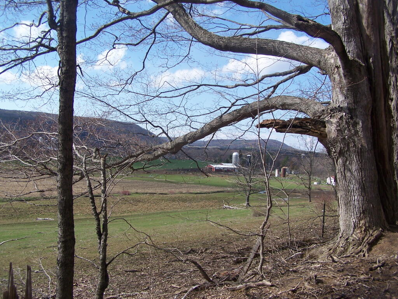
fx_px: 437
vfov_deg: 37.7
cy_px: 150
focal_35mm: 38
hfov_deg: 49.0
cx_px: 199
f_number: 4
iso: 80
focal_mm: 6.3
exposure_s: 1/640
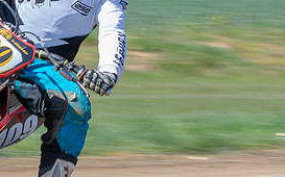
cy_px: 87
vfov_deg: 3.0
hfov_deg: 4.9
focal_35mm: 431
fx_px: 3344
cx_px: -118
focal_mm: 70
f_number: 8
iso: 200
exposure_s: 1/160
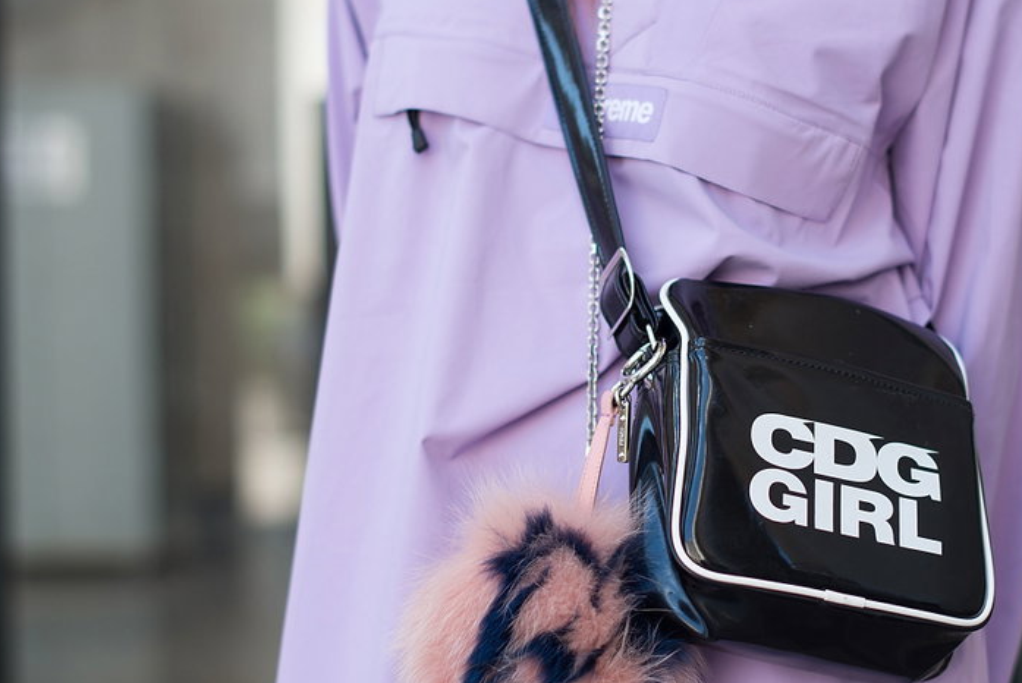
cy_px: 360
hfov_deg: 23.6
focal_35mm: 86
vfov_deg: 15.9
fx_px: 2443
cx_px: 649
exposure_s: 1/400
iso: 100
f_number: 2
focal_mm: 50
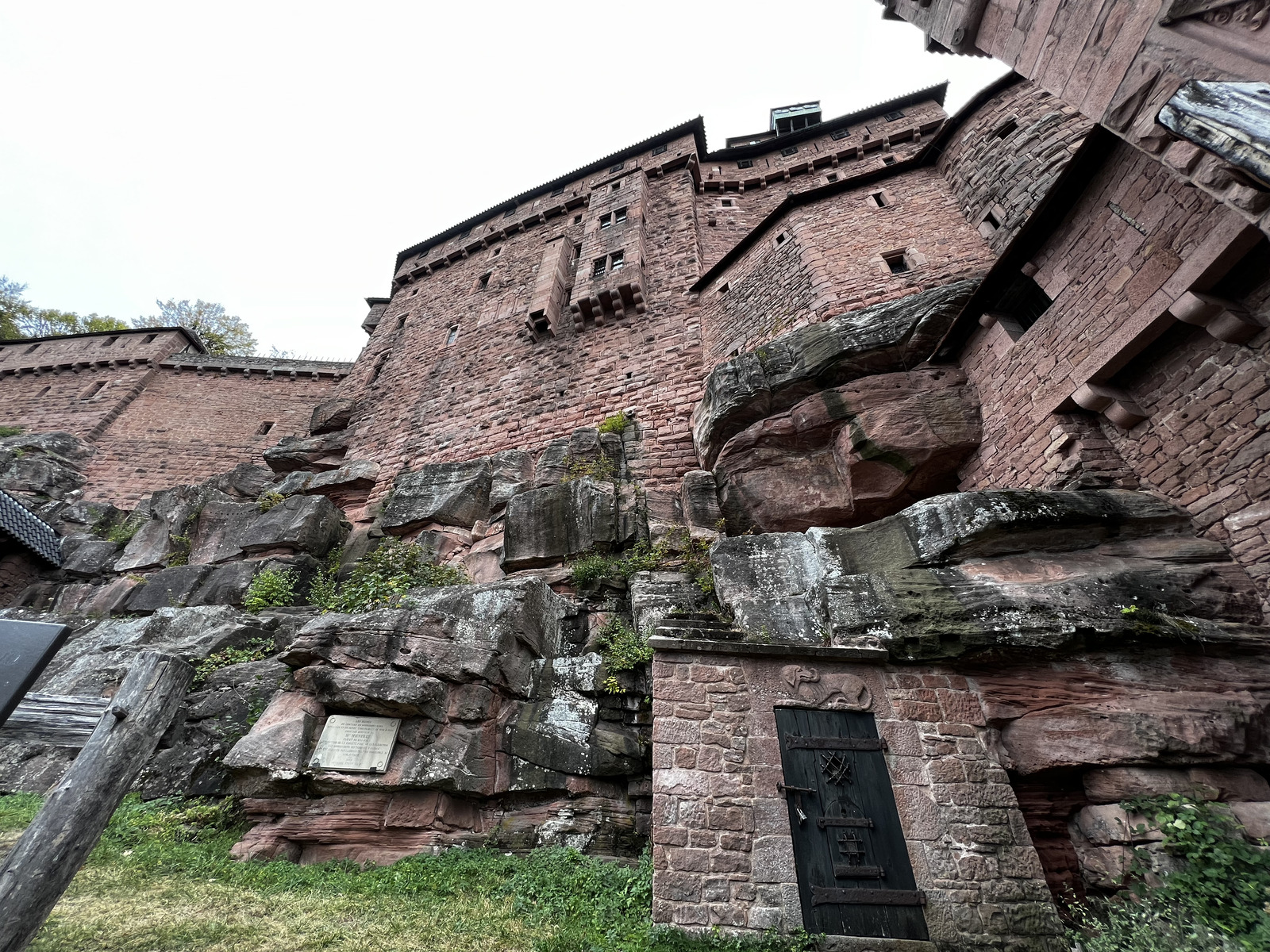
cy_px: 476
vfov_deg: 89.9
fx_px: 477
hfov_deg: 106.2
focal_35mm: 13
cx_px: 635
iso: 50
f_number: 1.8
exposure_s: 1/99
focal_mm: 1.57
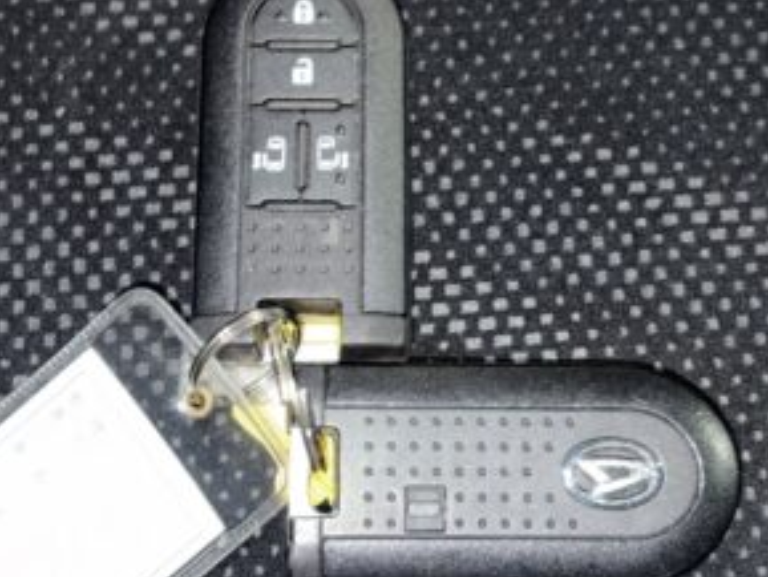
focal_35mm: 63
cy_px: 259
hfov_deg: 30.7
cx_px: 409
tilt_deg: -73.9
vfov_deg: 23.3
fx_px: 1398
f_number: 1.6
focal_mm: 5.96
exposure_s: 1/6
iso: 50
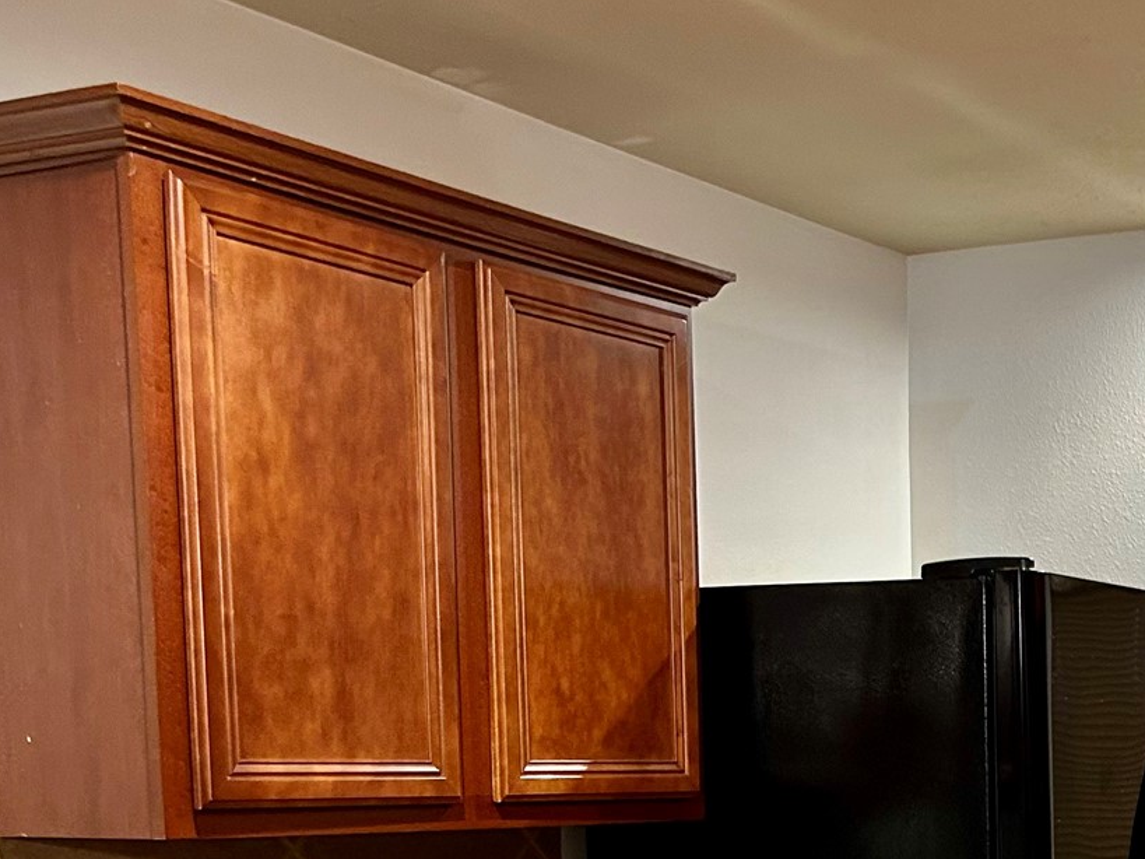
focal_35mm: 65
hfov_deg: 27.2
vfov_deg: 21.5
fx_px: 2150
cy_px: 939
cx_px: 1271
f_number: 1.5
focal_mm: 5.7
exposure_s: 1/60
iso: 200
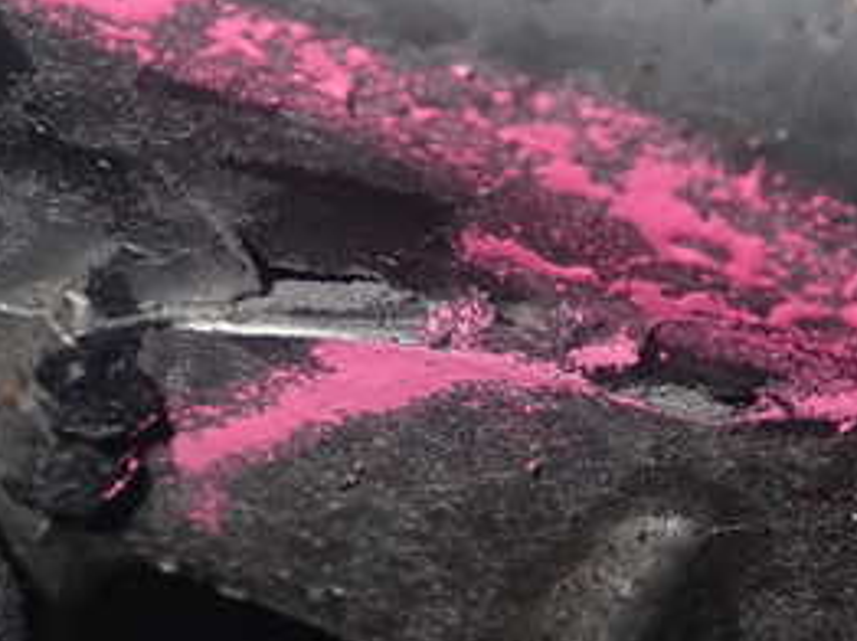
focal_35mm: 94
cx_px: 386
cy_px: 330
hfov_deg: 20.9
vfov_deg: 15.7
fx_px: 2325
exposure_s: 1/40
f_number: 8
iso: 200
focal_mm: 7.31
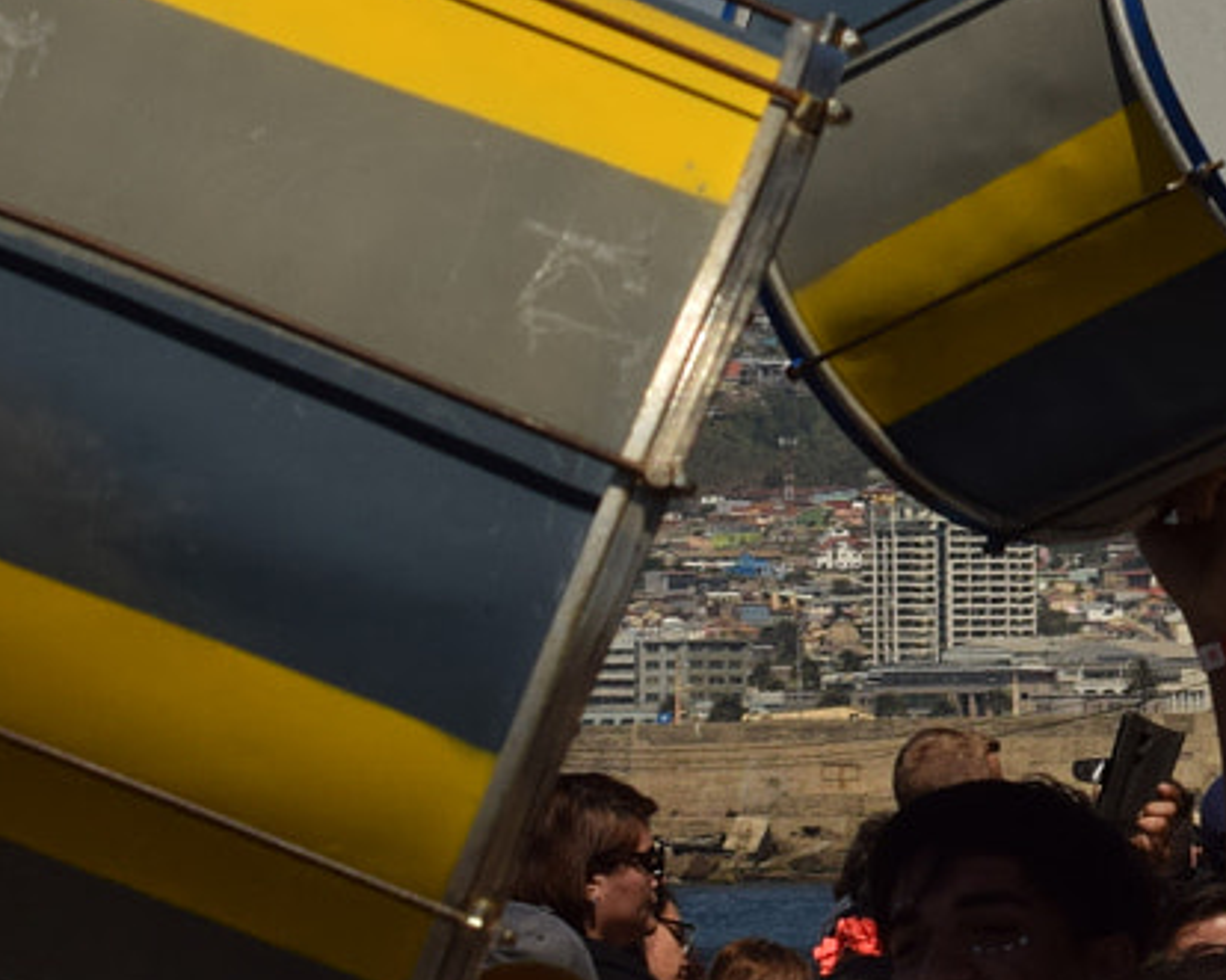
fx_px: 13821
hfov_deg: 5.0
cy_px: 586
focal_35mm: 381
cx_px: 2218
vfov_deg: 4.1
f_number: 20
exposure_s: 1/640
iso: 160
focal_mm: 70
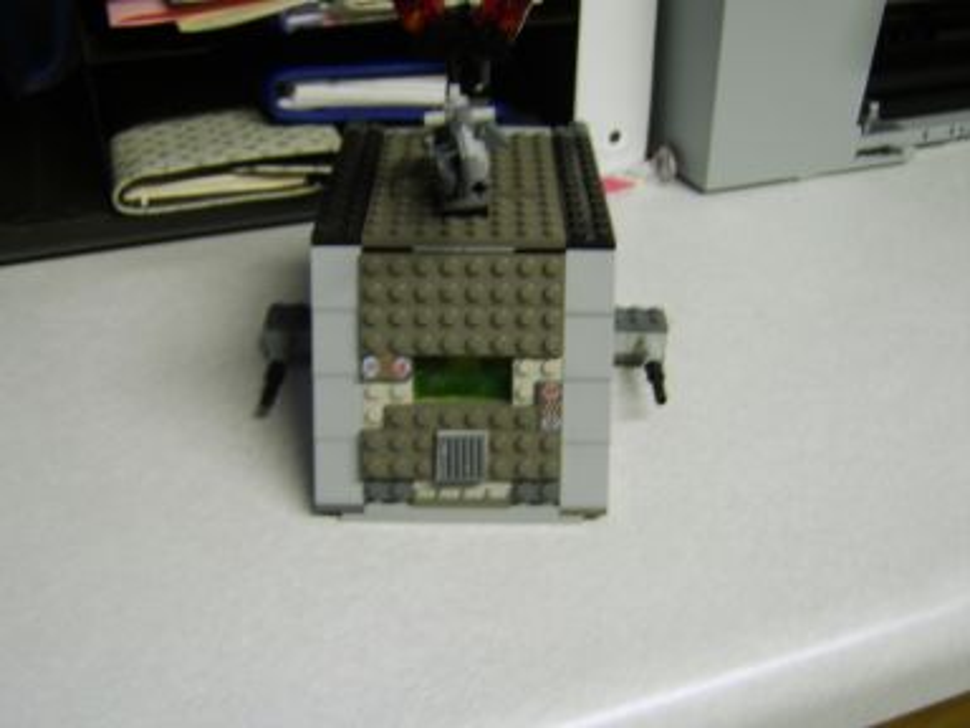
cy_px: 364
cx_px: 485
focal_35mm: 31
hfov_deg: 58.4
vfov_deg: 45.4
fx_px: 869
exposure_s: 1/10
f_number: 2.7
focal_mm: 8.13
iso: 71
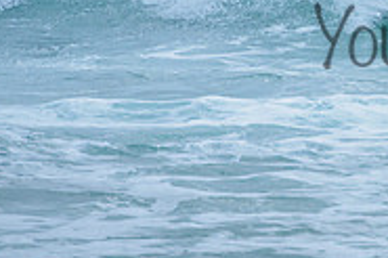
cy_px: -54
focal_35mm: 1537
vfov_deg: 0.9
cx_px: 462
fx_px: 16550
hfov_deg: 1.3
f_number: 7.1
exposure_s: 1/1600
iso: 500
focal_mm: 400
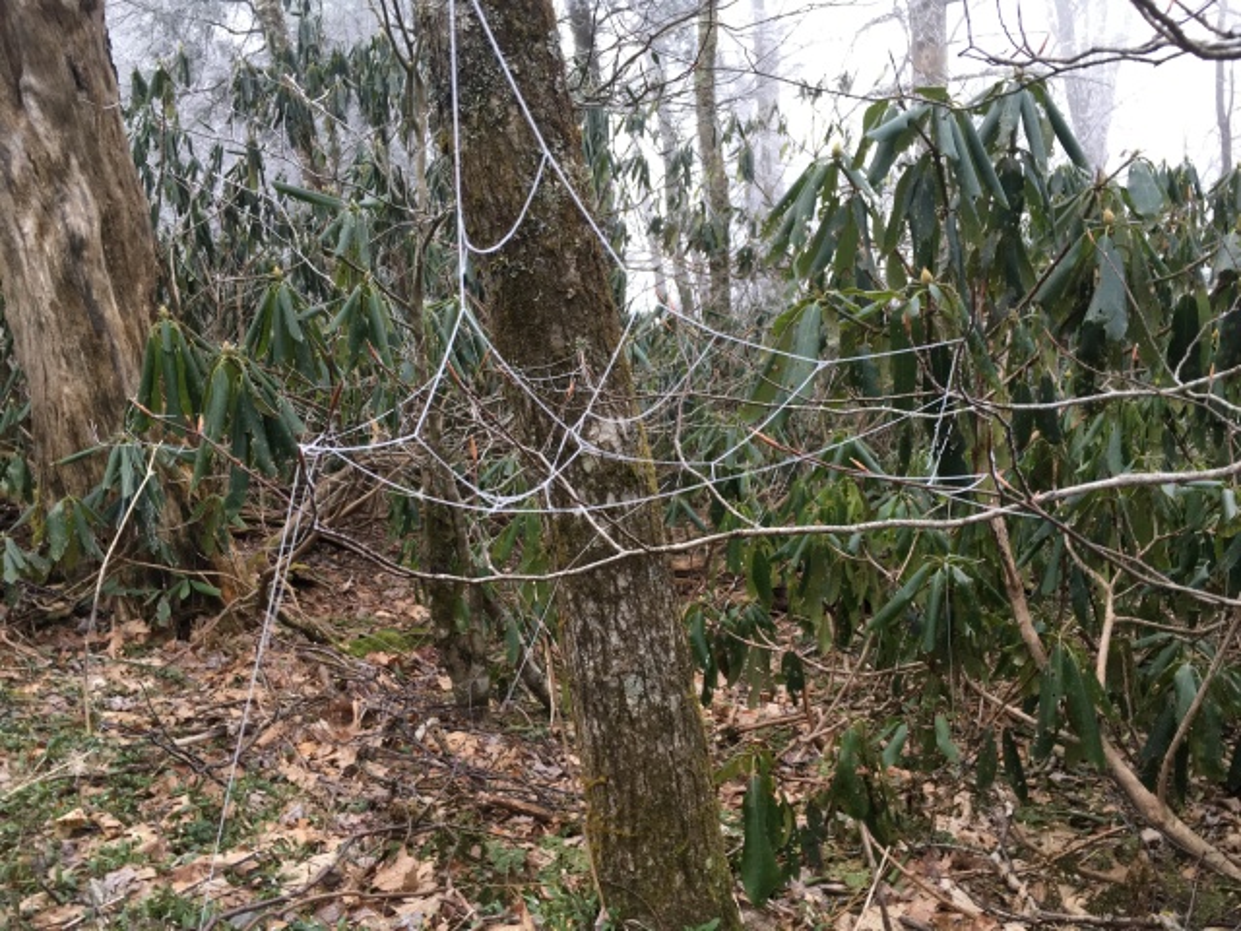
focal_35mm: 29
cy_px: 466
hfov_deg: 61.7
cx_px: 620
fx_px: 1040
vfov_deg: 48.2
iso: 80
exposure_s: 1/30
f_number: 2.2
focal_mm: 4.15
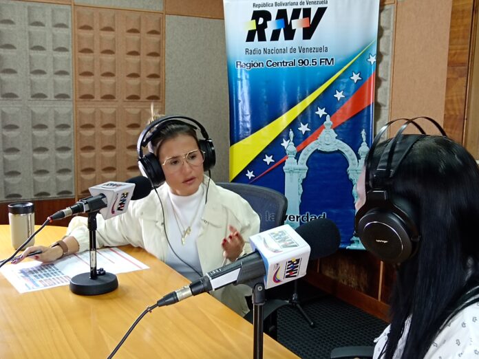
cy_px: 180
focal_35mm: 42
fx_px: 581
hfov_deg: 44.8
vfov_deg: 34.3
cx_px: 240
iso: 791
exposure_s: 1/30
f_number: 1.9
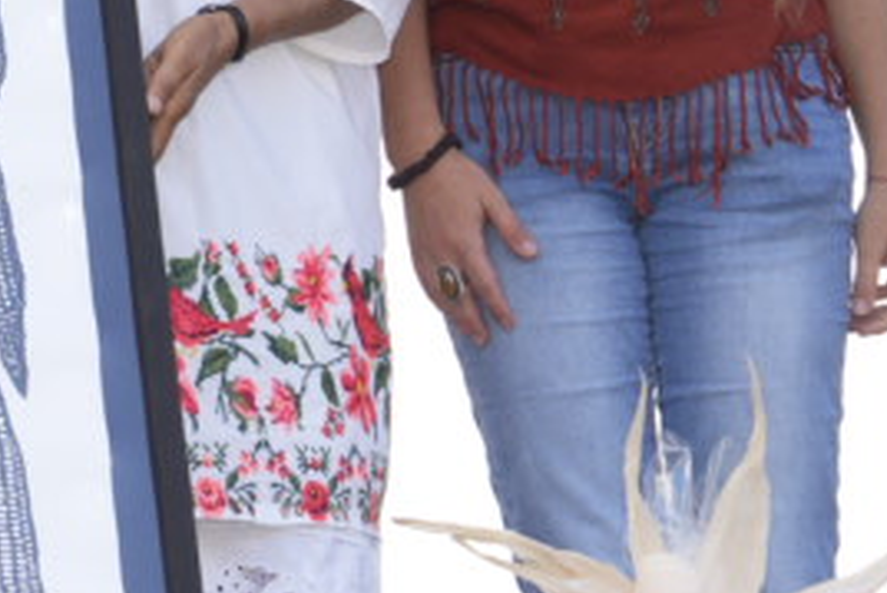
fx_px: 6680
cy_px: -288
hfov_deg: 7.3
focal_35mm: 271
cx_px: -841
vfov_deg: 5.0
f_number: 7.1
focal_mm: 45
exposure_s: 1/125
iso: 200
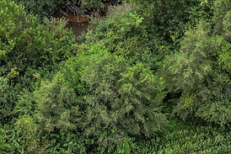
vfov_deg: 9.7
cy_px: -178
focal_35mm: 130
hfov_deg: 15.8
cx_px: 134
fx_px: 835
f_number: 2.8
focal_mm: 8.38
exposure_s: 1/1000
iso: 100
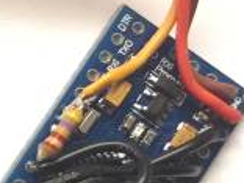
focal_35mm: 190
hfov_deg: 8.9
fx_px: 1339
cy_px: 258
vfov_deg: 7.7
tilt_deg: -84.9
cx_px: -440
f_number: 2.2
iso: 125
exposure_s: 1/33
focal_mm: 4.15
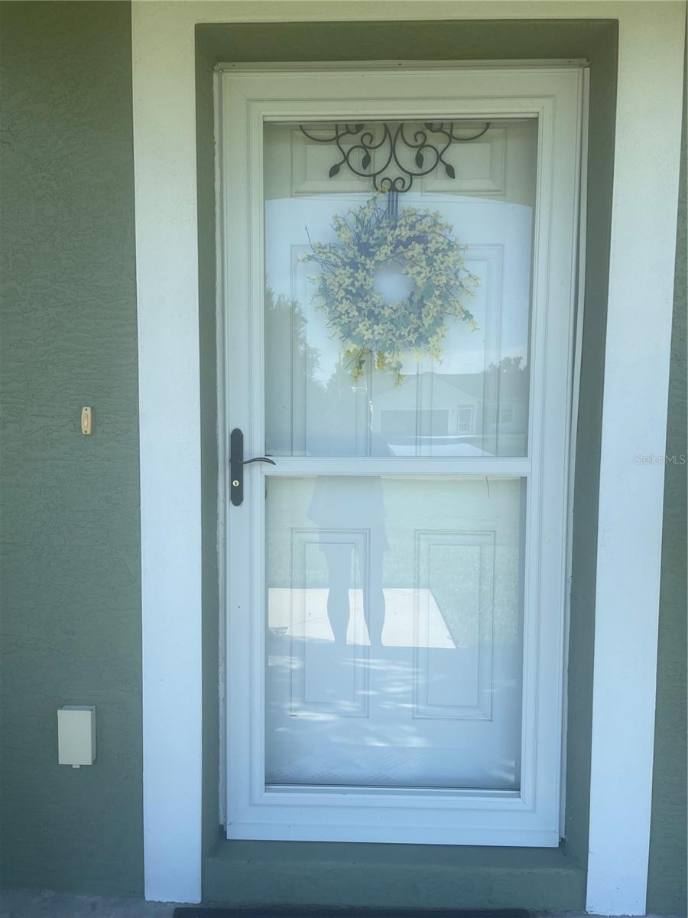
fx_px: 689
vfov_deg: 67.3
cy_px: 459
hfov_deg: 53.1
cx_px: 344
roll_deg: -0.4
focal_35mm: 26
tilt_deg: -3.9
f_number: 1.6
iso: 32
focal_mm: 4.2
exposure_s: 1/979
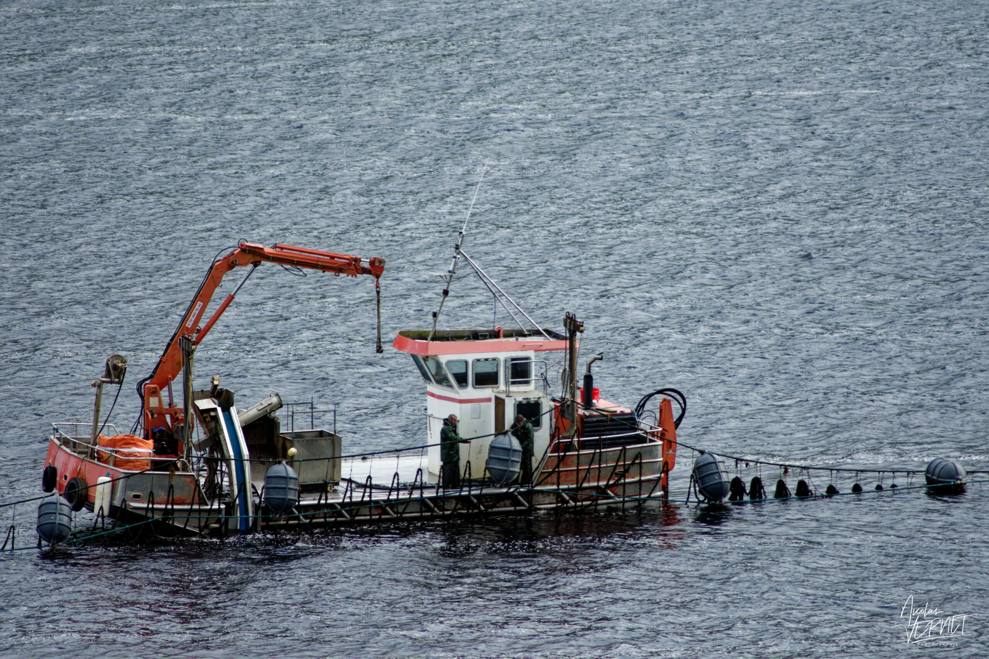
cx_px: 494
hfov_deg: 4.6
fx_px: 12362
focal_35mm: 450
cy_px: 330
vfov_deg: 3.1
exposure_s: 1/2500
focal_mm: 300
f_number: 6.3
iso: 800
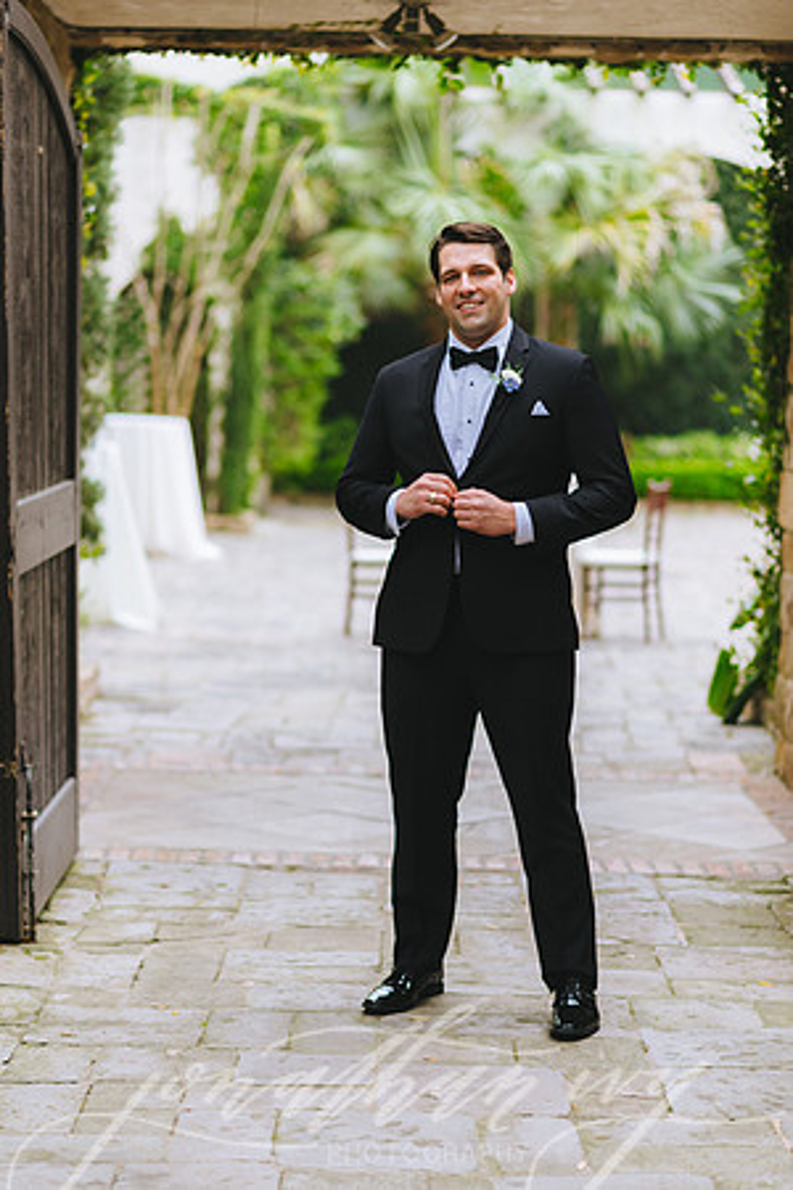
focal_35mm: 85
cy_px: 595
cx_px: 396
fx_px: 2808
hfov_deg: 16.1
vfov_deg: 23.9
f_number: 2
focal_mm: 85
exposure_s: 1/1600
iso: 400
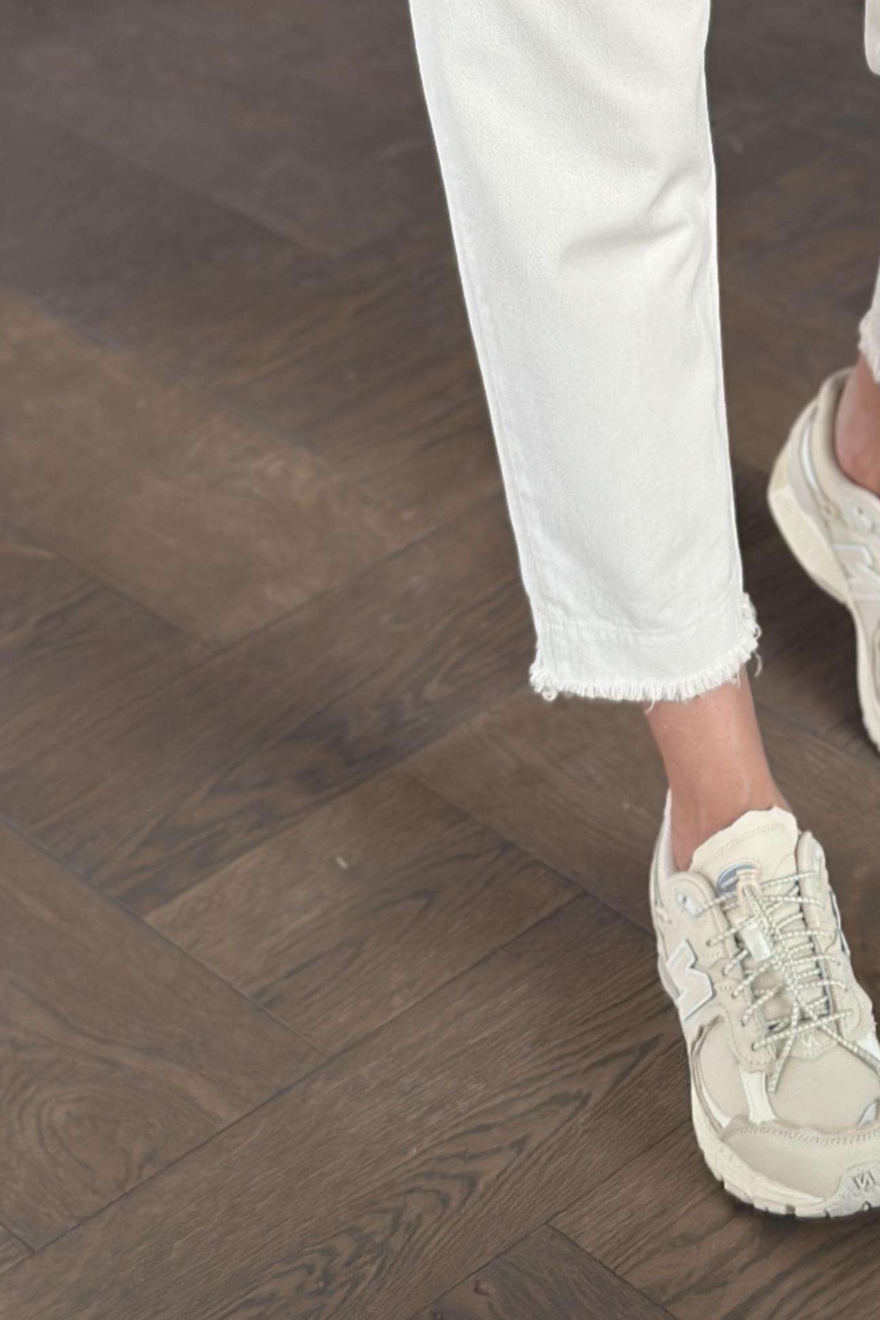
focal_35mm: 103
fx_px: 3776
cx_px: 753
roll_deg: +7.1
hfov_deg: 13.2
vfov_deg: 19.2
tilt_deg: -33.1
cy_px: -19
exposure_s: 1/60
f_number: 1.78
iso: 125
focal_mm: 6.86
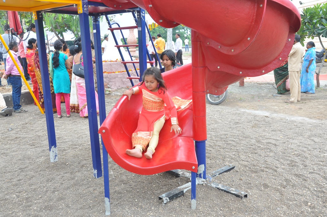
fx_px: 340
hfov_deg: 51.3
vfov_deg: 35.4
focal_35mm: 38
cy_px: 108
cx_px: 164
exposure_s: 1/100
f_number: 8
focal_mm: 25
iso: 320
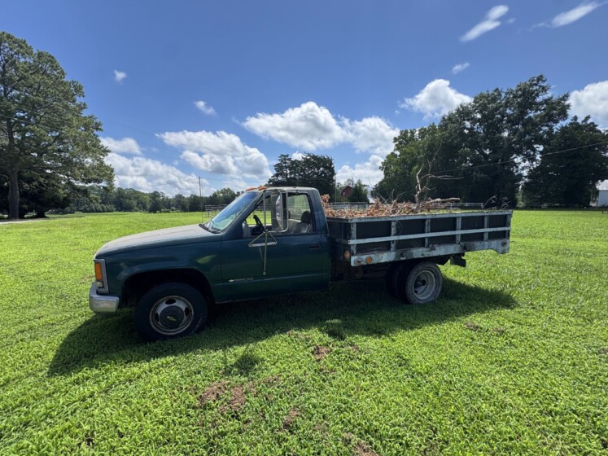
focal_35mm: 15
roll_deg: +0.9
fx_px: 263
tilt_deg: -4.4
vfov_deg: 81.7
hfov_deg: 98.1
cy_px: 237
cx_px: 293
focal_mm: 2.22
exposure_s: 1/879
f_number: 2.2
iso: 40
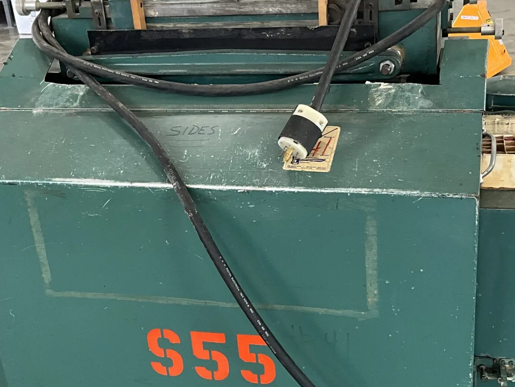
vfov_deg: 27.0
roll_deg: +5.0
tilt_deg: -24.5
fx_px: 804
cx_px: 272
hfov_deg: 35.5
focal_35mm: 54
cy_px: 221
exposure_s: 1/71
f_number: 1.8
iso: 64
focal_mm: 3
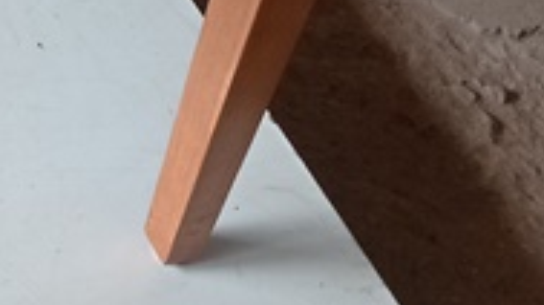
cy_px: -527
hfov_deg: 11.5
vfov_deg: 6.8
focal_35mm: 165
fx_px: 2378
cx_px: -604
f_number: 1.79
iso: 126
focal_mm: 4.7
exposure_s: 1/120
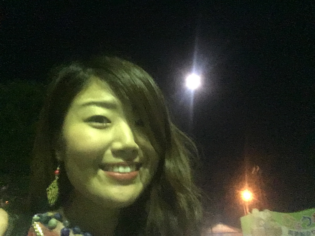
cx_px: 158
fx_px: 282
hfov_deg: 58.4
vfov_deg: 45.4
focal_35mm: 31
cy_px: 118
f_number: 2.4
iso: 1250
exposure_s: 1/15
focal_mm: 2.15
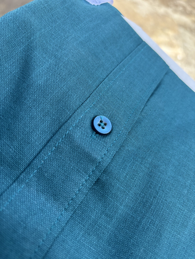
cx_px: 98
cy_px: 130
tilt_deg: -61.6
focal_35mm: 26
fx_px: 195
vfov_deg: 67.3
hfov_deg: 53.1
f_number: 1.6
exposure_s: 1/329
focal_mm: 5.96
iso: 50
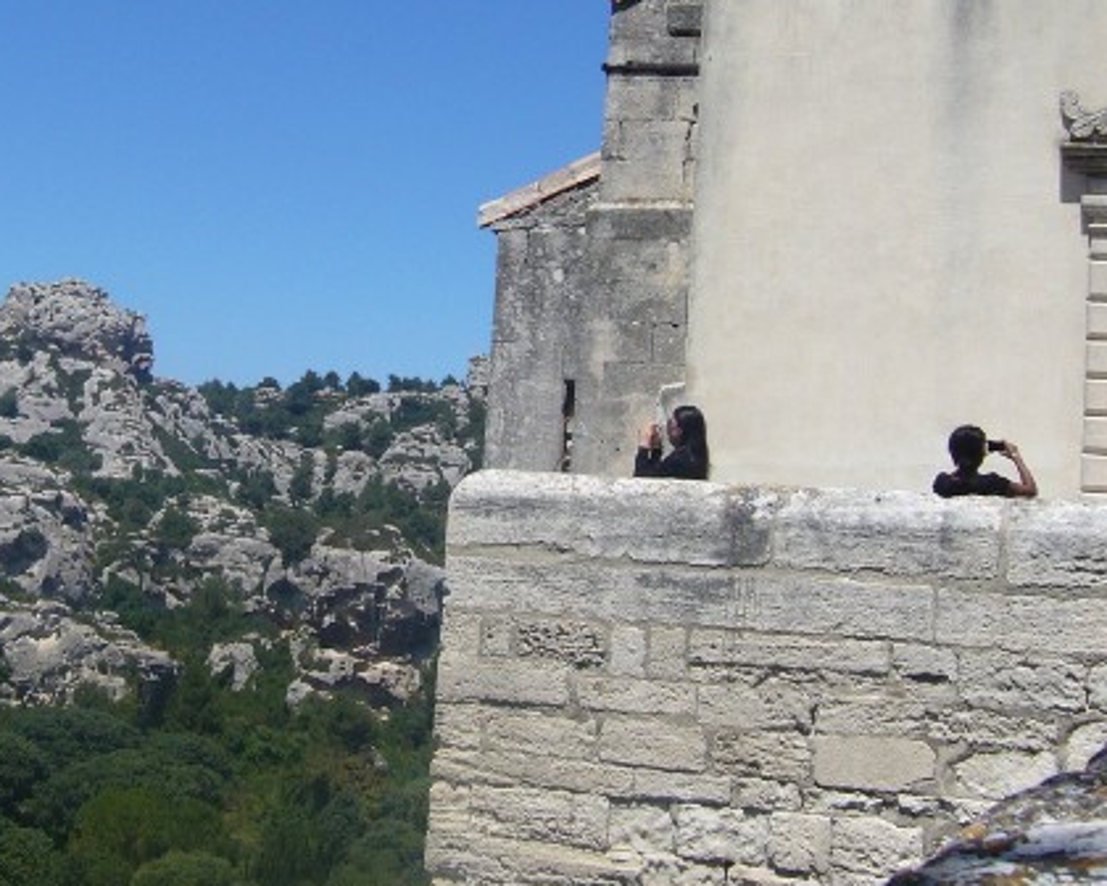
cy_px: 261
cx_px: 390
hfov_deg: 29.0
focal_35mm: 65
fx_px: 2130
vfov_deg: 23.3
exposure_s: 1/500
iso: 80
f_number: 5.6
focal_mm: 5.8
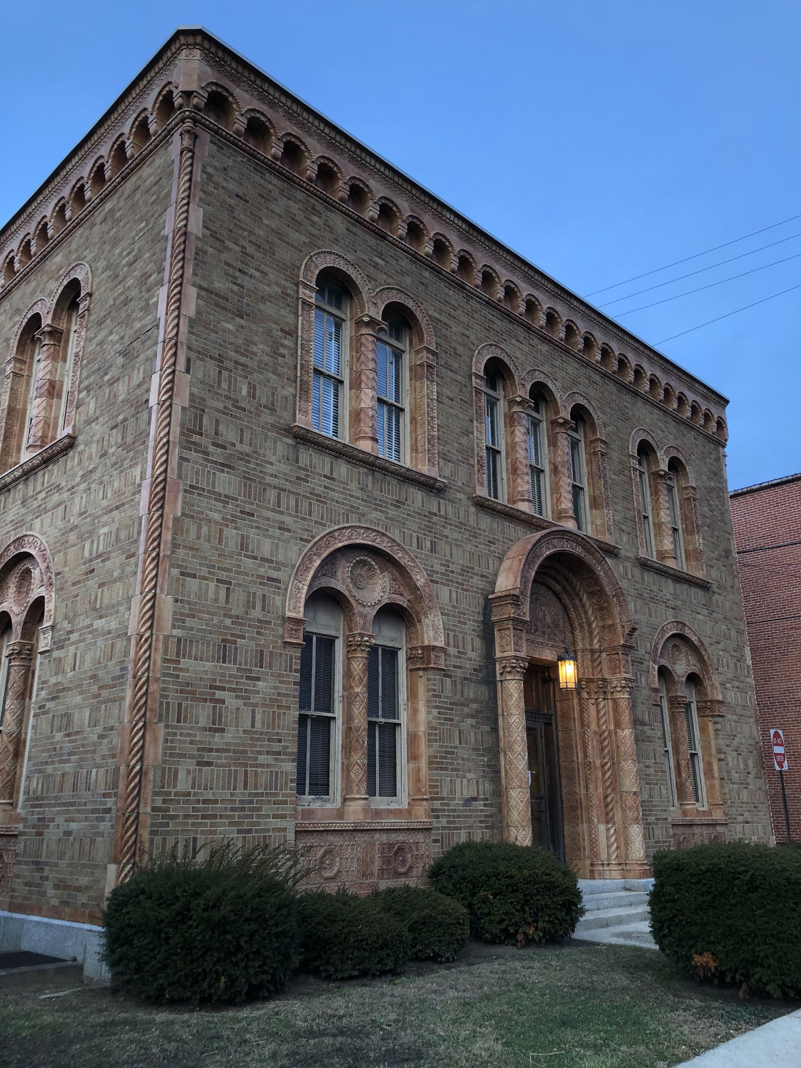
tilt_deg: +18.0
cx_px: 400
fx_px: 864
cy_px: 534
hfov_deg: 49.7
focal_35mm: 28
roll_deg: +0.0
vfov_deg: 63.4
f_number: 1.8
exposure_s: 1/40
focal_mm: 3.99
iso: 20
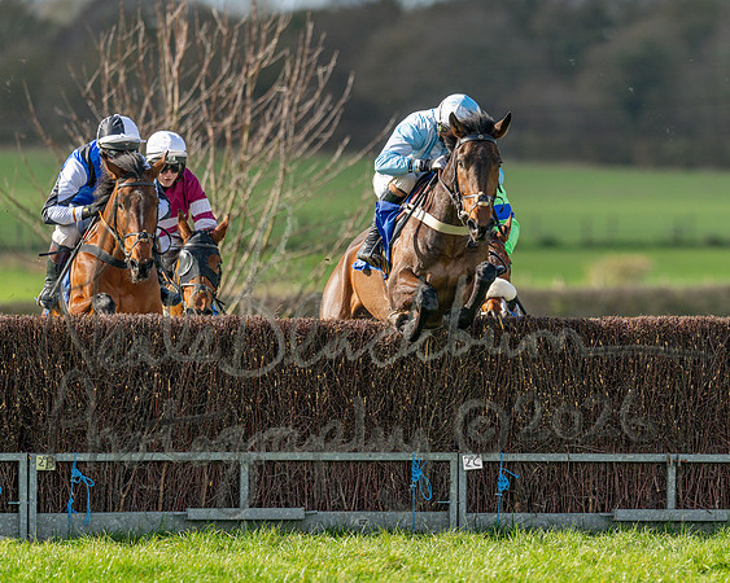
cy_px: 233
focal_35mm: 541
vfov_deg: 2.9
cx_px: 505
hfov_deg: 3.6
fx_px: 11689
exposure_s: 1/1250
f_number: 4.5
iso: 400
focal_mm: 400
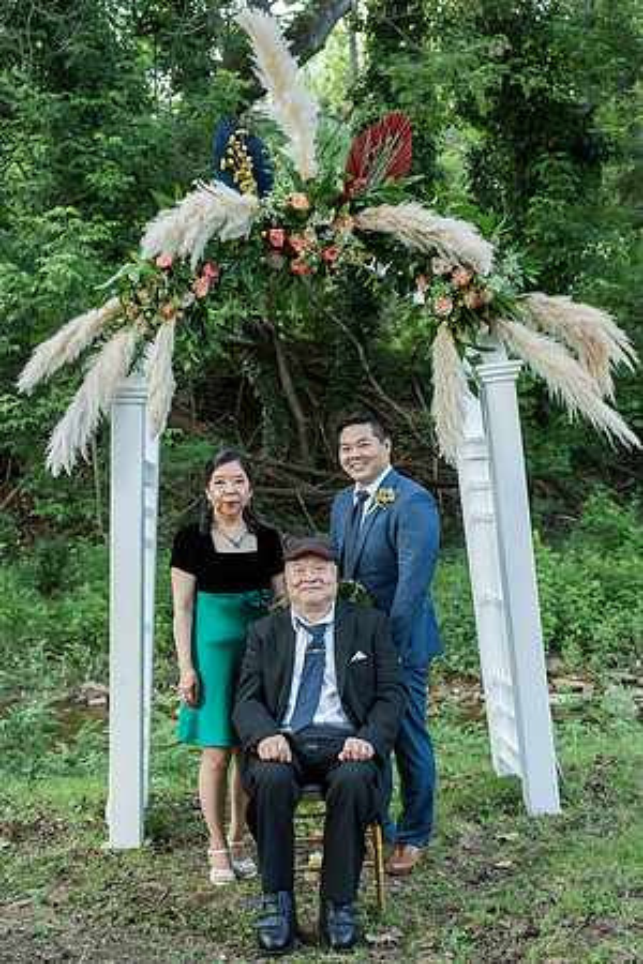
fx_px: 1339
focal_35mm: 50
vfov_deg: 39.6
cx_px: 322
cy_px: 482
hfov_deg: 27.0
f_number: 5.6
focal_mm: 50
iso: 1250
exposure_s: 1/100
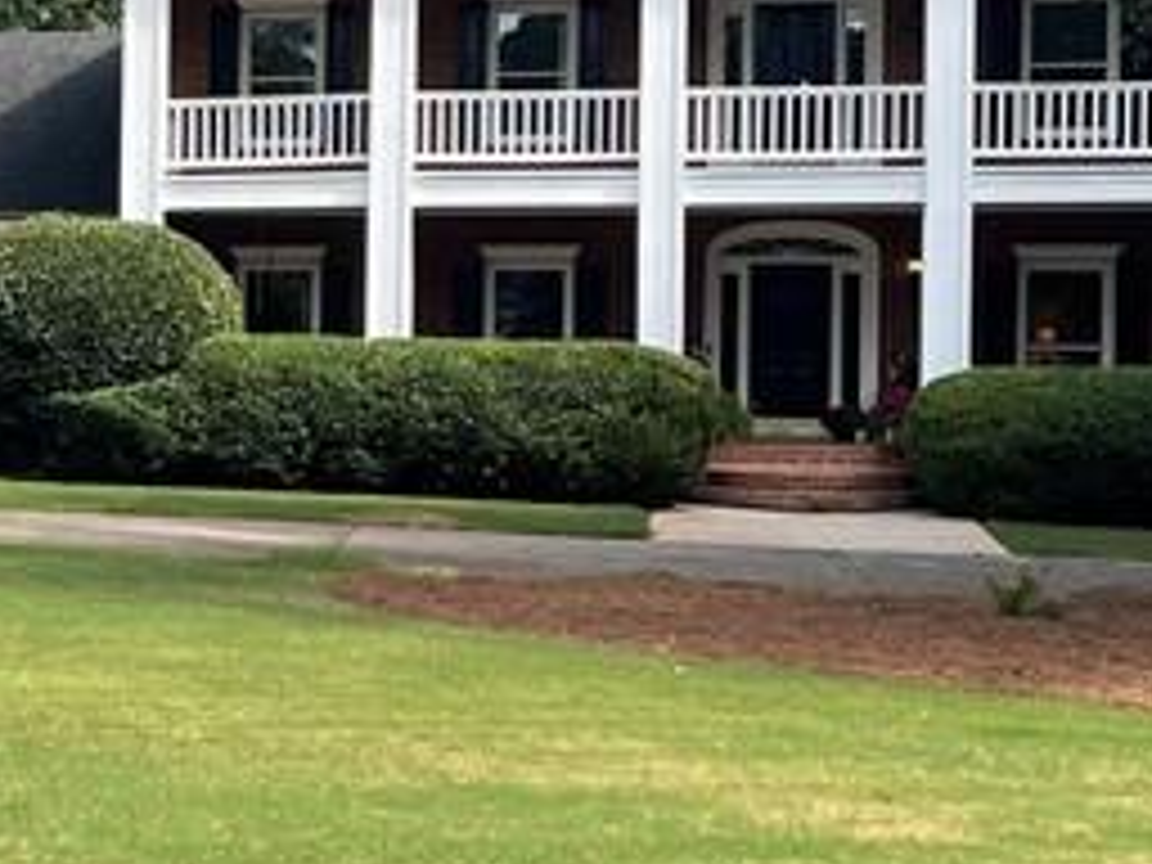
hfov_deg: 17.5
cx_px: -405
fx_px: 3461
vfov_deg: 14.2
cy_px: 387
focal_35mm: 104
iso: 32
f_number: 1.6
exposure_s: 1/1006
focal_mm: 4.2
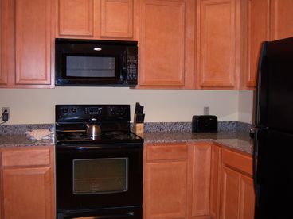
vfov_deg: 34.3
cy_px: 110
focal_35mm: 42
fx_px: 356
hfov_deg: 44.8
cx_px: 146
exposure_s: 1/60
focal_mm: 8.9
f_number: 2.8
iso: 160
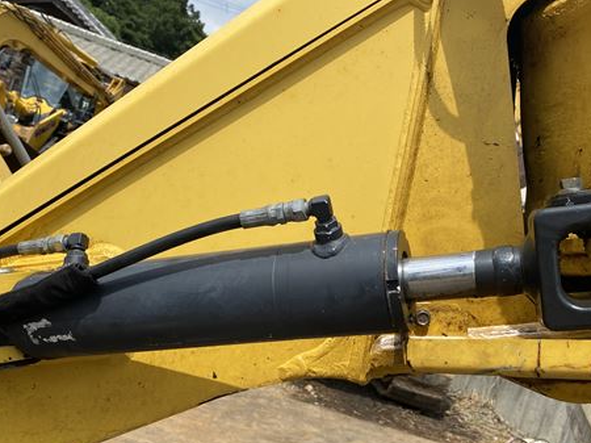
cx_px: 324
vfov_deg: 38.2
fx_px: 631
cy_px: 293
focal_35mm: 37
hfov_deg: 50.1
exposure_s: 1/2688
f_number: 1.8
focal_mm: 4.25
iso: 32
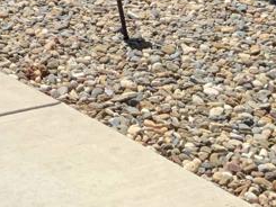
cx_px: -219
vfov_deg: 11.1
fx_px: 965
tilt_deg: -3.2
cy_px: -216
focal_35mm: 121
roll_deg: -0.3
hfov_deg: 14.4
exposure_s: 1/1984
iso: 20
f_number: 1.8
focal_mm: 3
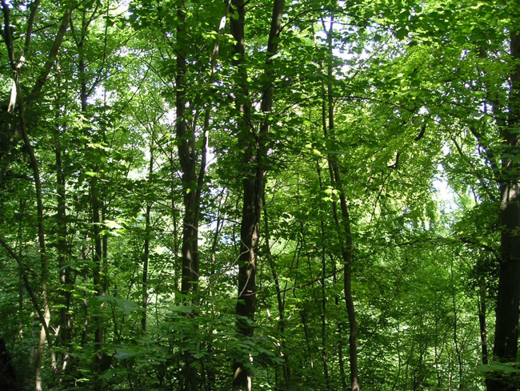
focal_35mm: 38
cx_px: 260
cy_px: 196
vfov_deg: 37.7
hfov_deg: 49.0
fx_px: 571
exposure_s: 1/45
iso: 50
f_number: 2.8
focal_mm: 6
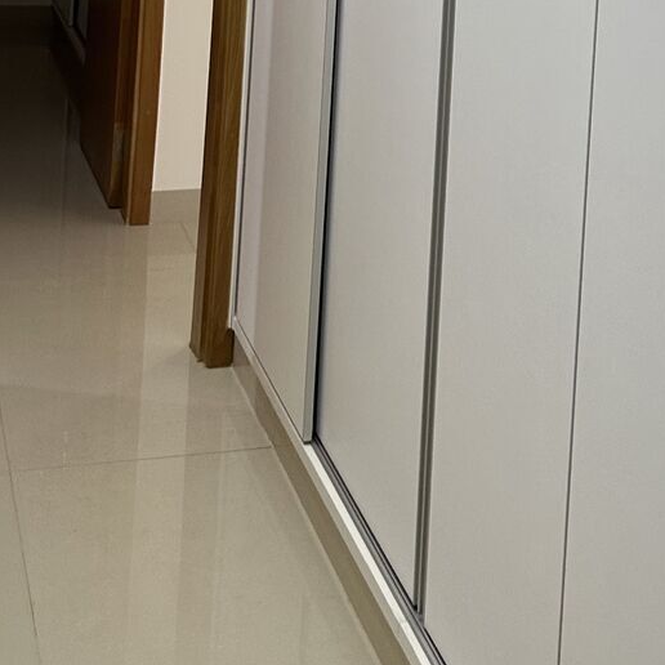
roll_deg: -3.8
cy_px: -251
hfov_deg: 21.6
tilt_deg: -1.8
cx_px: 535
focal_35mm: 79
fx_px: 1717
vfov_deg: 19.8
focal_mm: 6.86
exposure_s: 1/120
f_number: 1.78
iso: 160
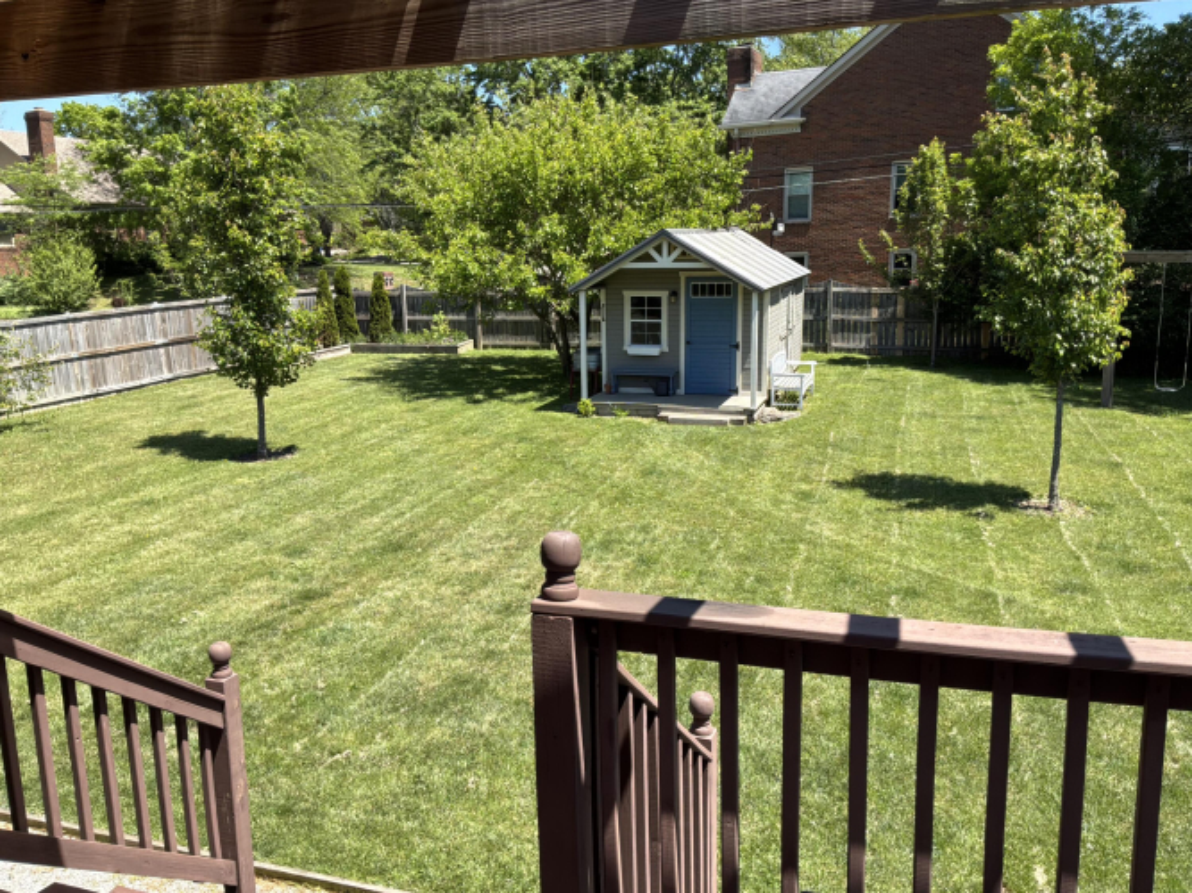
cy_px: 446
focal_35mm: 28
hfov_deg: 63.5
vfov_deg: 49.7
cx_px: 596
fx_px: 964
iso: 32
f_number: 1.8
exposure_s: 1/1035
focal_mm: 3
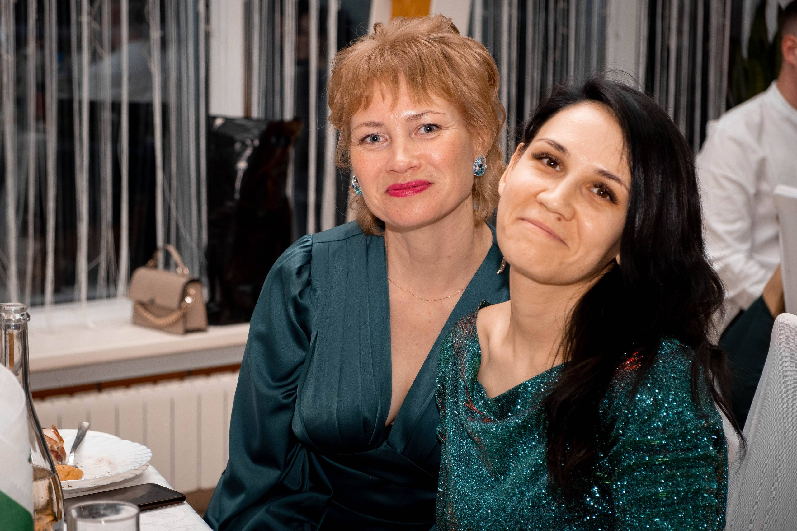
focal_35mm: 90
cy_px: 289
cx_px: 363
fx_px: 2002
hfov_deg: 22.5
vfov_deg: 15.1
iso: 800
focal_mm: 55
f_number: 4
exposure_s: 1/125
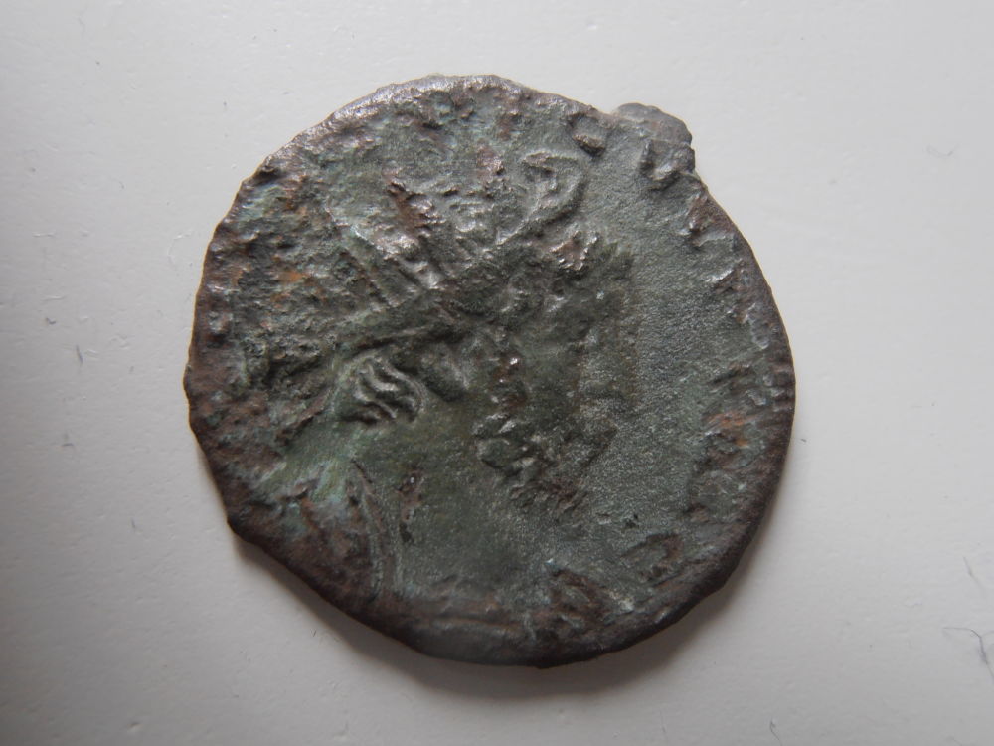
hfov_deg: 50.1
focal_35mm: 37
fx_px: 1062
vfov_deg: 38.7
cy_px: 373
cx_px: 497
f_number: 3.9
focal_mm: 6.61
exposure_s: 1/30
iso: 125
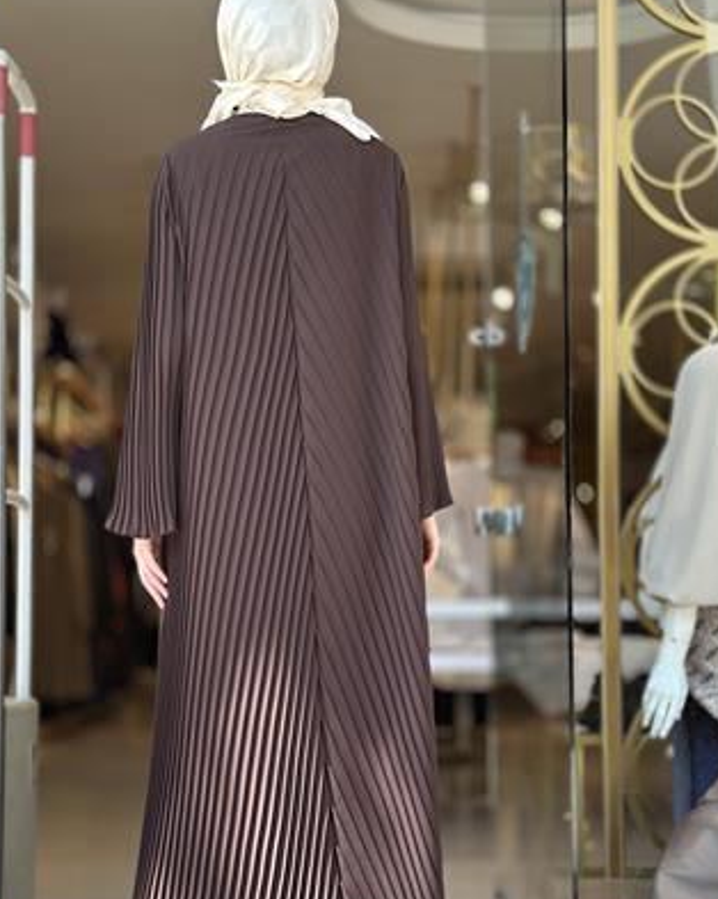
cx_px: 313
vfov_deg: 30.4
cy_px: 528
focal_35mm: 62
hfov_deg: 24.6
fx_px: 1648
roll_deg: -0.5
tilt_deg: +3.3
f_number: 1.78
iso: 80
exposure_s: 1/242
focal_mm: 6.86
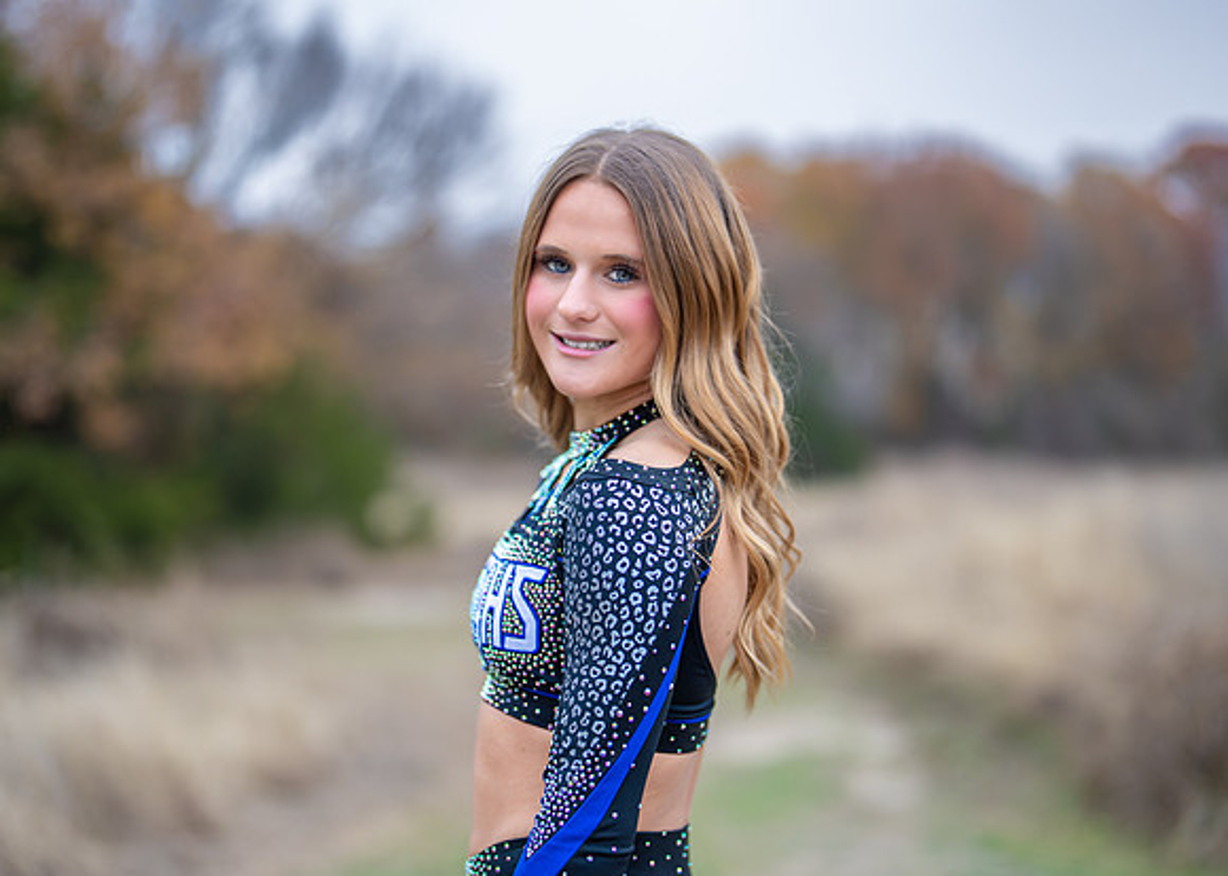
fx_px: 2201
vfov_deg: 22.5
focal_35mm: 63
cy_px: 443
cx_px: 591
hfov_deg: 31.2
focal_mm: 50
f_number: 1.2
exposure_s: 1/1000
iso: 400
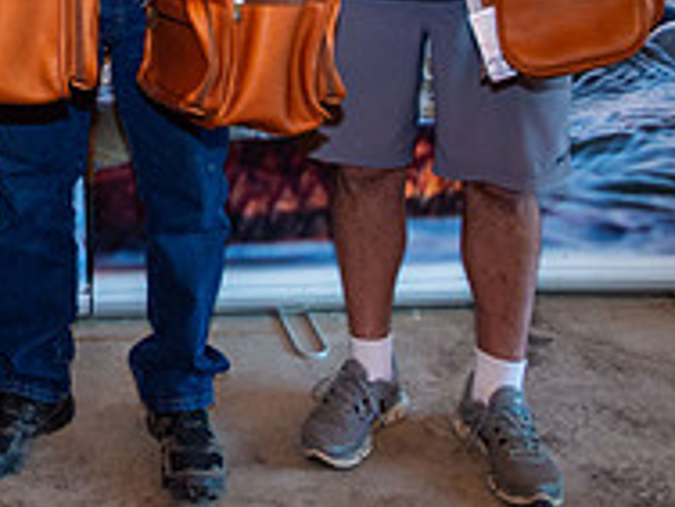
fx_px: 1443
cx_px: -32
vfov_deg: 18.6
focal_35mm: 74
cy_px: -140
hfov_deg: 24.8
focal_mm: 25
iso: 800
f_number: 2.8
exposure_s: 1/60
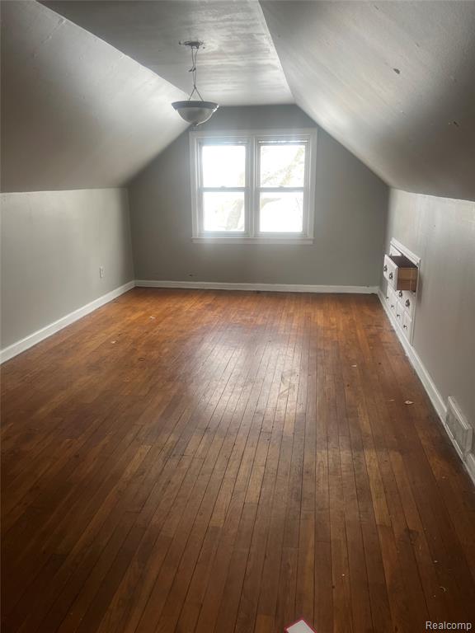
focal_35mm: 26
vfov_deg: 67.3
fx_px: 476
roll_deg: -0.4
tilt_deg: -14.6
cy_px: 316
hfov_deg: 53.1
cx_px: 238
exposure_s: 1/121
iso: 80
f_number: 1.6
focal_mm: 5.1
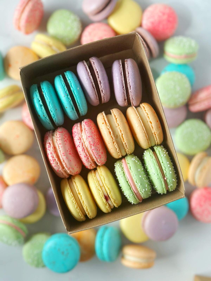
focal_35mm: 48
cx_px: 106
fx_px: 390
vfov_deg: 39.7
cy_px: 140
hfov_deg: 30.3
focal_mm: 6.86
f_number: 1.78
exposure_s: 1/587
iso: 80
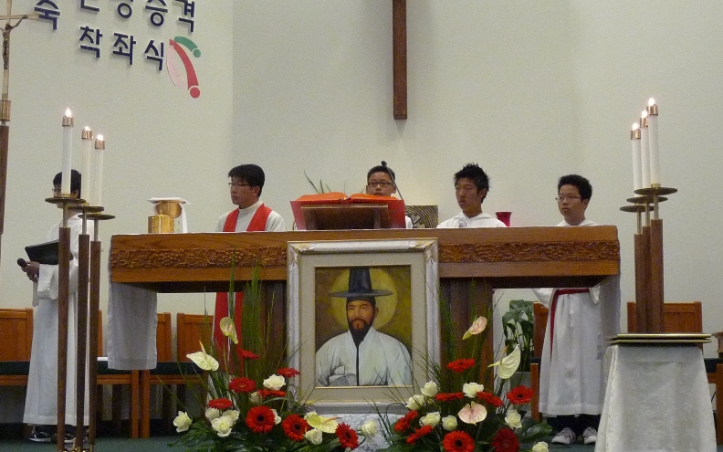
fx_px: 1202
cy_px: 254
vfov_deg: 21.3
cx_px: 362
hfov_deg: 33.5
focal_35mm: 61
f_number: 3
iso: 400
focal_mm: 5.9
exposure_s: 1/30
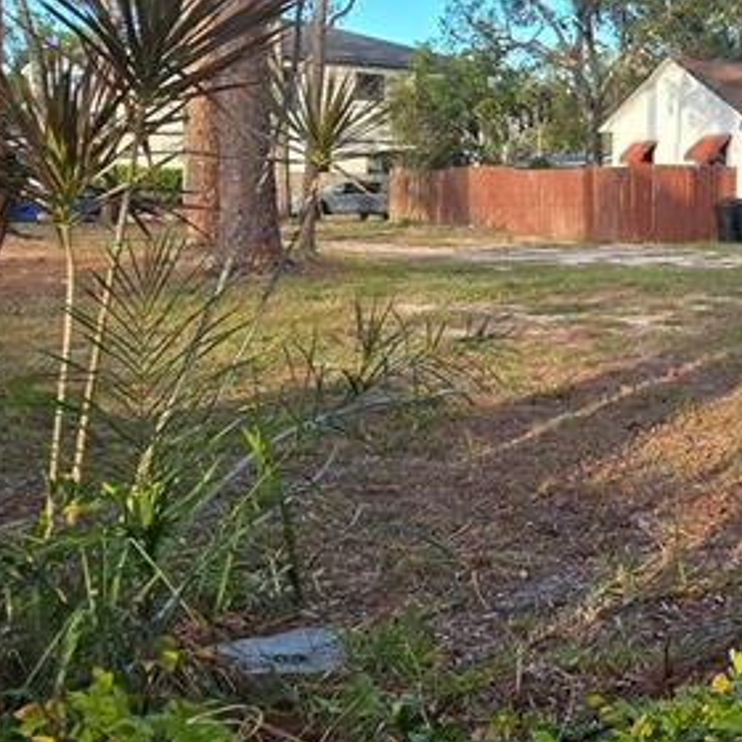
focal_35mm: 42
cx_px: 832
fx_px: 1019
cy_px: 186
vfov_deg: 39.0
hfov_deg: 34.2
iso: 50
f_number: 2.2
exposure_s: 1/617
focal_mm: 2.2
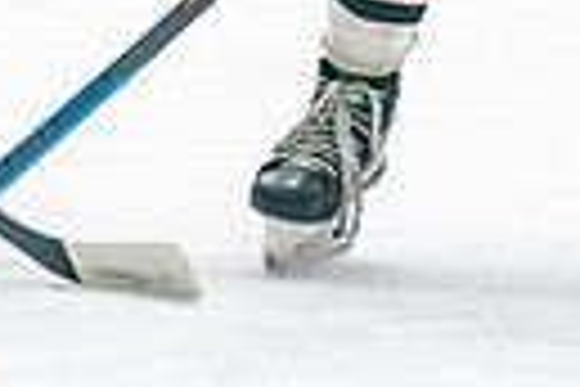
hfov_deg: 3.0
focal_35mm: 682
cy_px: -434
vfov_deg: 2.0
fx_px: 10987
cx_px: -274
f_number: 2.8
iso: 3200
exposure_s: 1/1000
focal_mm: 136
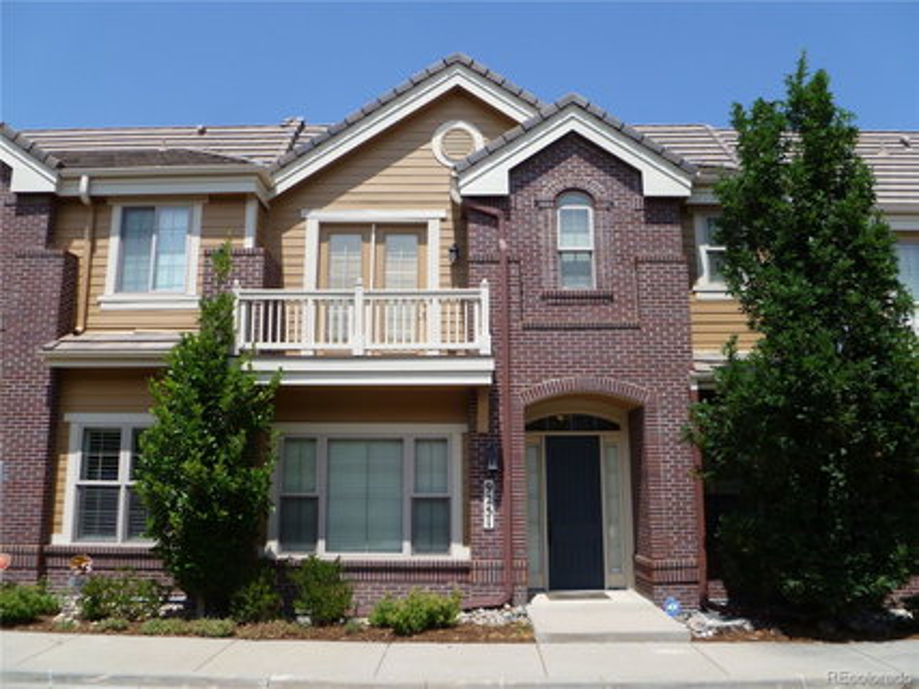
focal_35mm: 28
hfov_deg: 63.5
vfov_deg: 49.7
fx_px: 743
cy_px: 344
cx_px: 460
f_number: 3.3
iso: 80
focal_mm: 5
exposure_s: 1/800
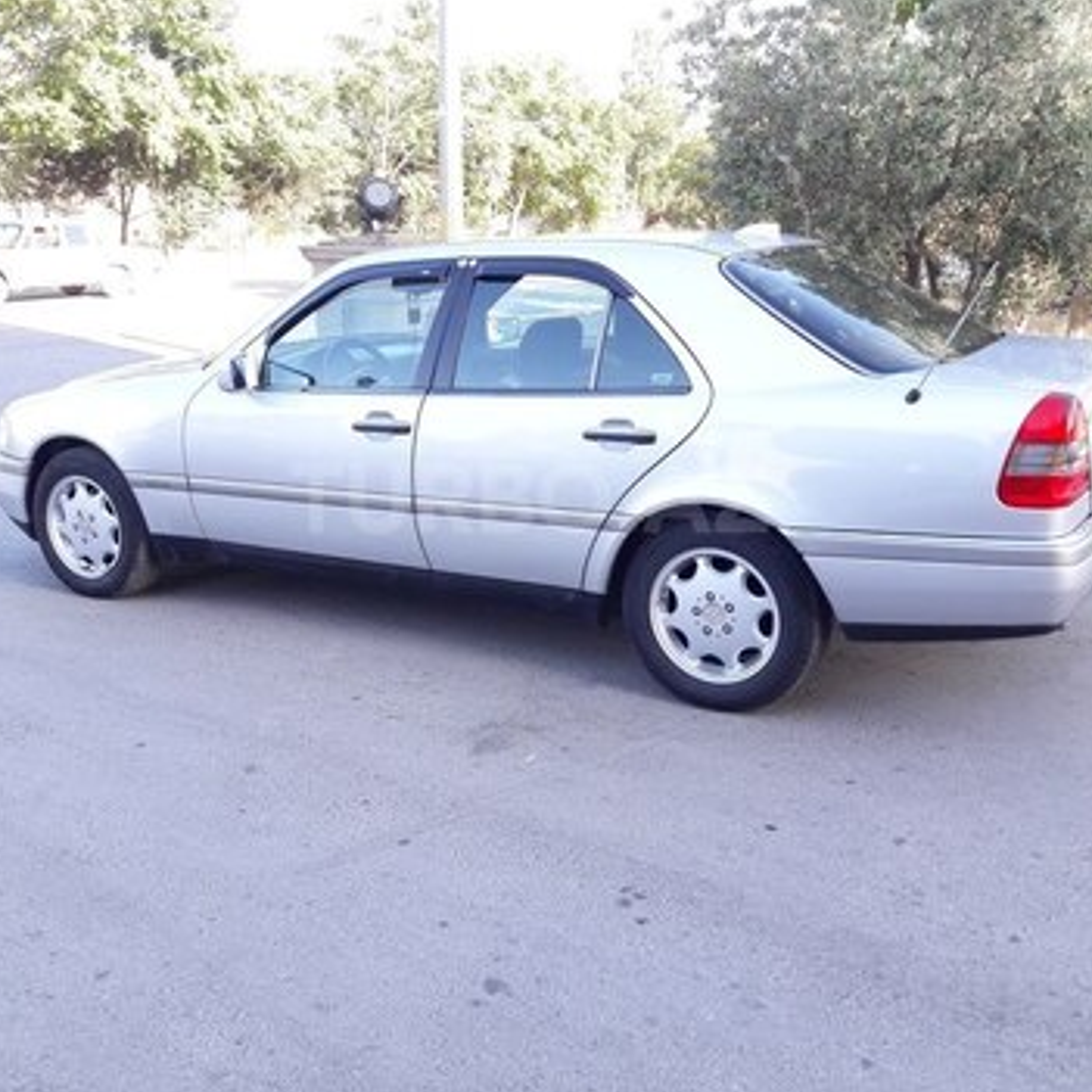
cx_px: 529
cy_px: 498
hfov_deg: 47.2
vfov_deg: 47.2
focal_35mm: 35
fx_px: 1249
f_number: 1.9
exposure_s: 1/132
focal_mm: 3.7
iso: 40
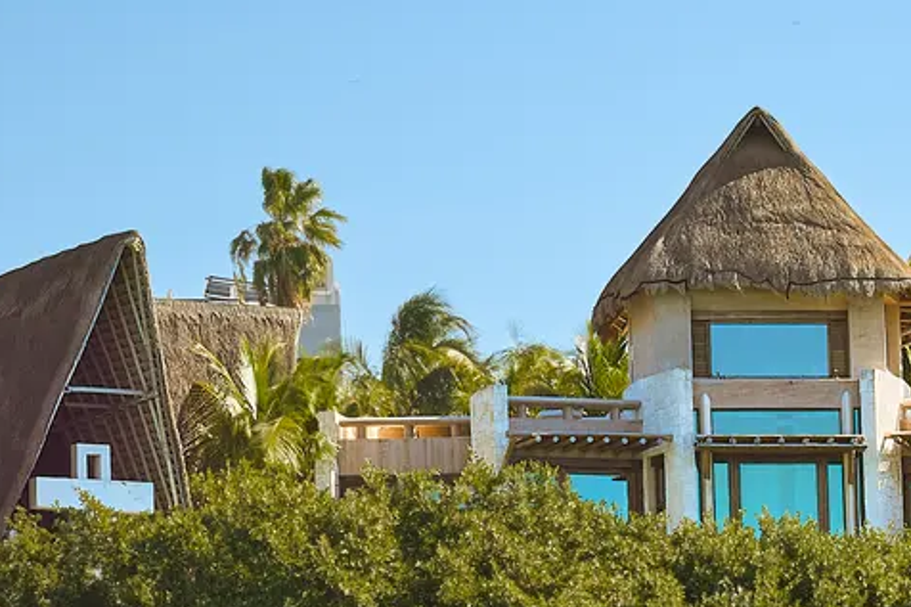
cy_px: 396
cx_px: 4
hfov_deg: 8.1
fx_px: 6374
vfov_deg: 5.4
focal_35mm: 252
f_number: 11
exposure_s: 1/80
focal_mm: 50
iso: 100
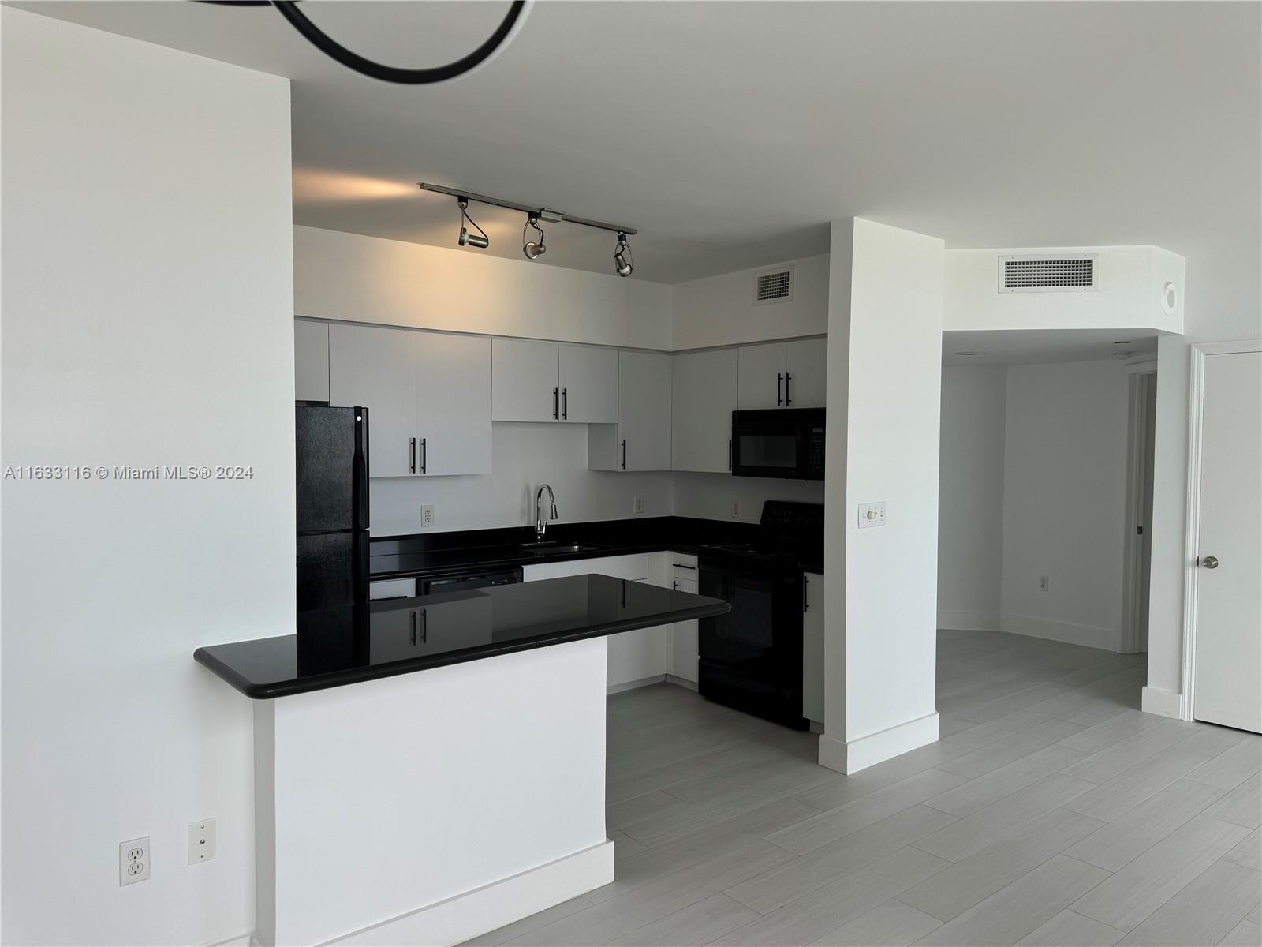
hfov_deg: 71.6
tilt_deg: -3.9
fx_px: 875
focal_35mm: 24
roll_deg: -0.7
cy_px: 474
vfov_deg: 56.8
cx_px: 631
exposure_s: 1/193
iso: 64
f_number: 1.78
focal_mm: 6.76
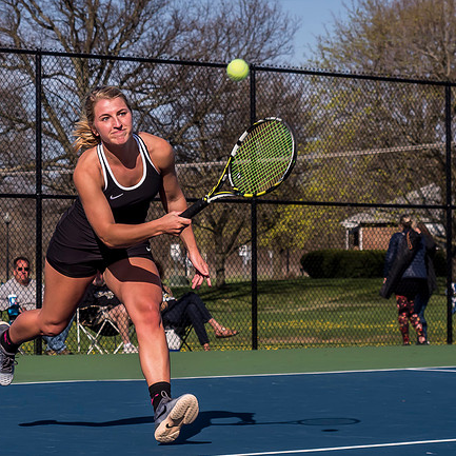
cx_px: 36
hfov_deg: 11.2
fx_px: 2310
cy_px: 186
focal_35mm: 155
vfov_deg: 11.3
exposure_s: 1/1600
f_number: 4.5
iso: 250
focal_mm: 40
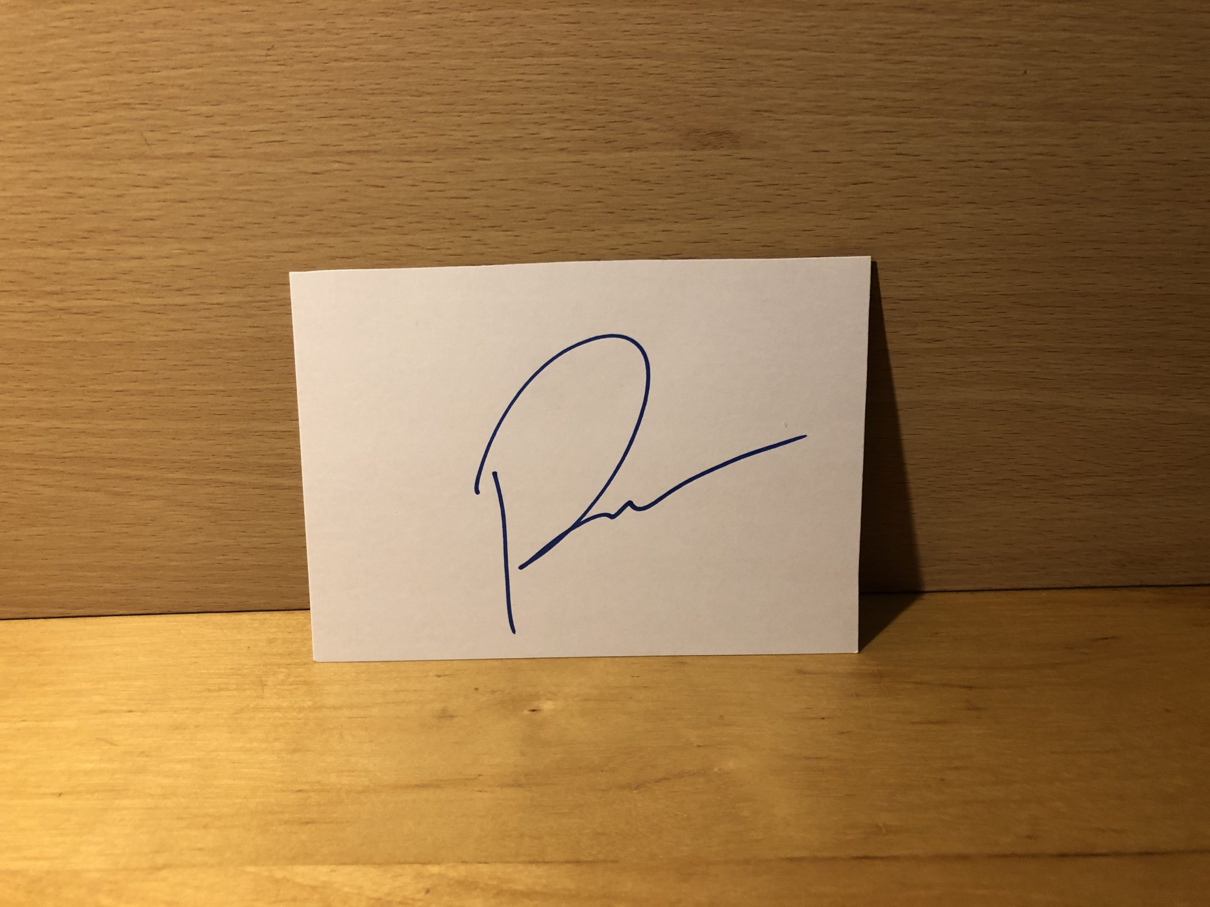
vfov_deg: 49.7
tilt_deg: -25.8
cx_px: 605
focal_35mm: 28
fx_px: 979
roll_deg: -1.8
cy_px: 454
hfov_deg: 63.4
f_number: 1.8
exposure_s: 1/17
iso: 50
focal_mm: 3.99
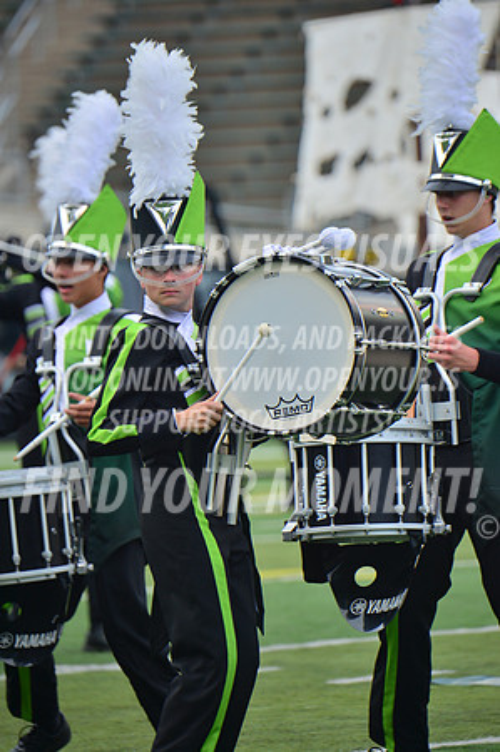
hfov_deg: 4.0
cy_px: 376
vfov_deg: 6.1
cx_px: 250
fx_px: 7099
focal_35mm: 340
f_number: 5.6
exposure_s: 1/640
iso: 200
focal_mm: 340
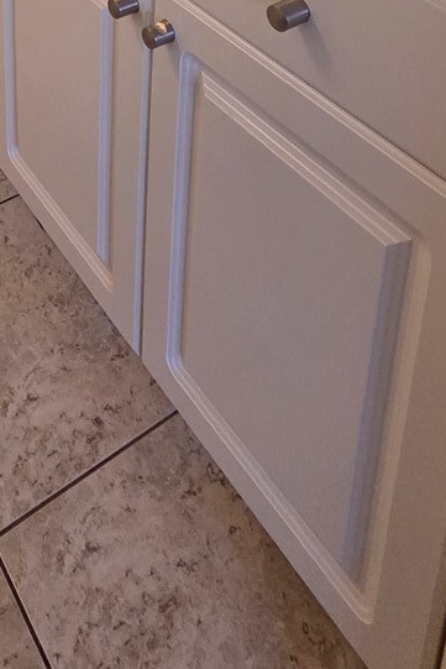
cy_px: -224
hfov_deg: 31.0
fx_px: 743
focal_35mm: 40
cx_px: 2
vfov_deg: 33.5
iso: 320
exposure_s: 1/60
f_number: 2.2
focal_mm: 2.2
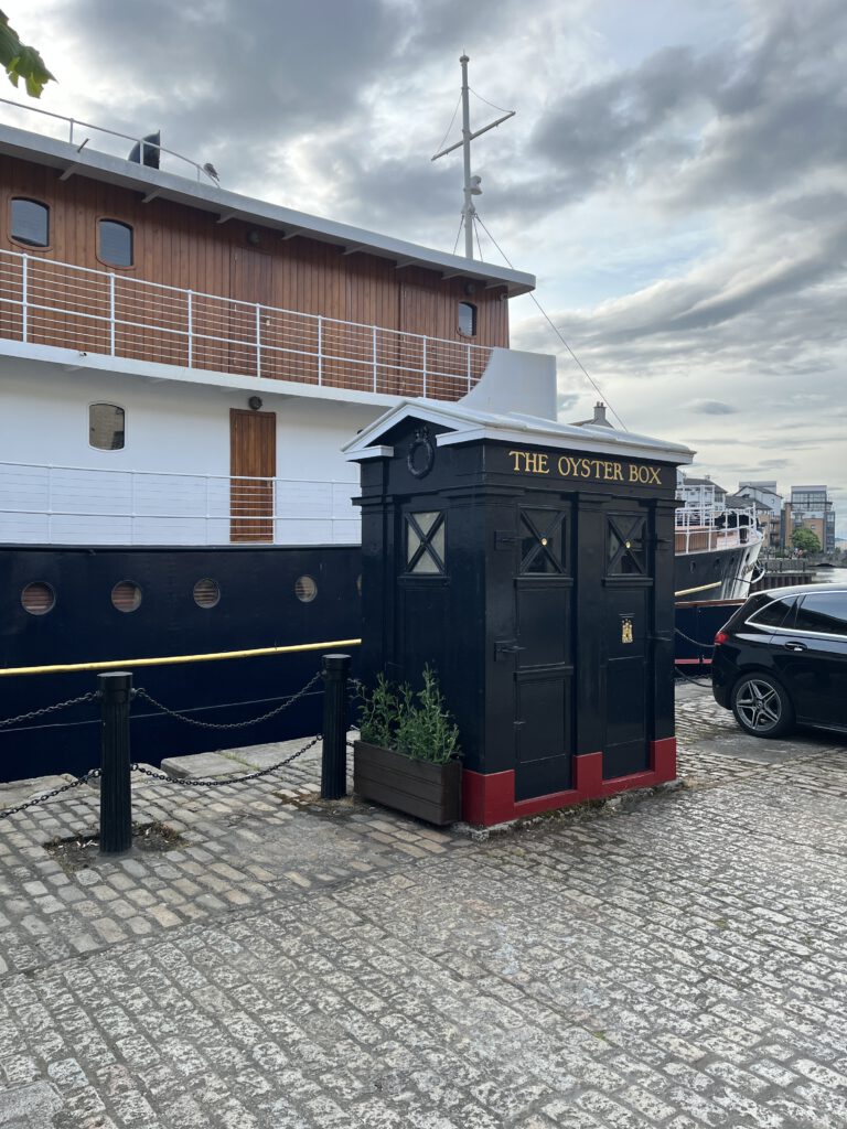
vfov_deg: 67.3
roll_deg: +0.0
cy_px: 564
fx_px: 848
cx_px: 424
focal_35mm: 26
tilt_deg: +1.4
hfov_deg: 53.1
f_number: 1.6
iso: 50
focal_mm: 5.1
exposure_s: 1/840
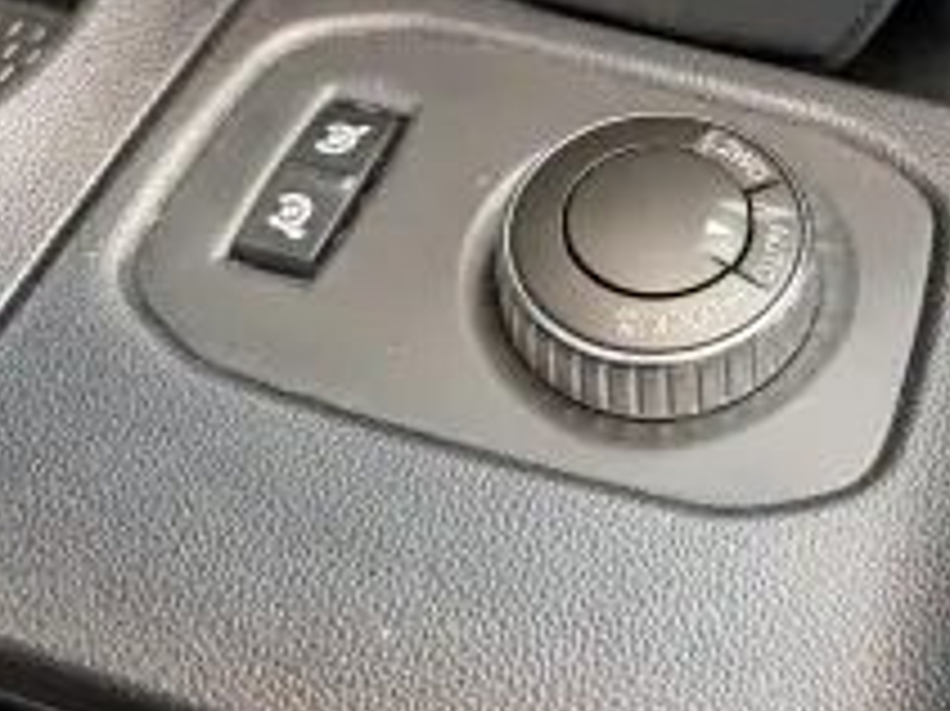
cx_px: 765
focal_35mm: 41
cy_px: 194
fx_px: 1125
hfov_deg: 43.6
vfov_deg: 34.5
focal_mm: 6.76
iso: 800
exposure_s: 1/51
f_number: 1.78
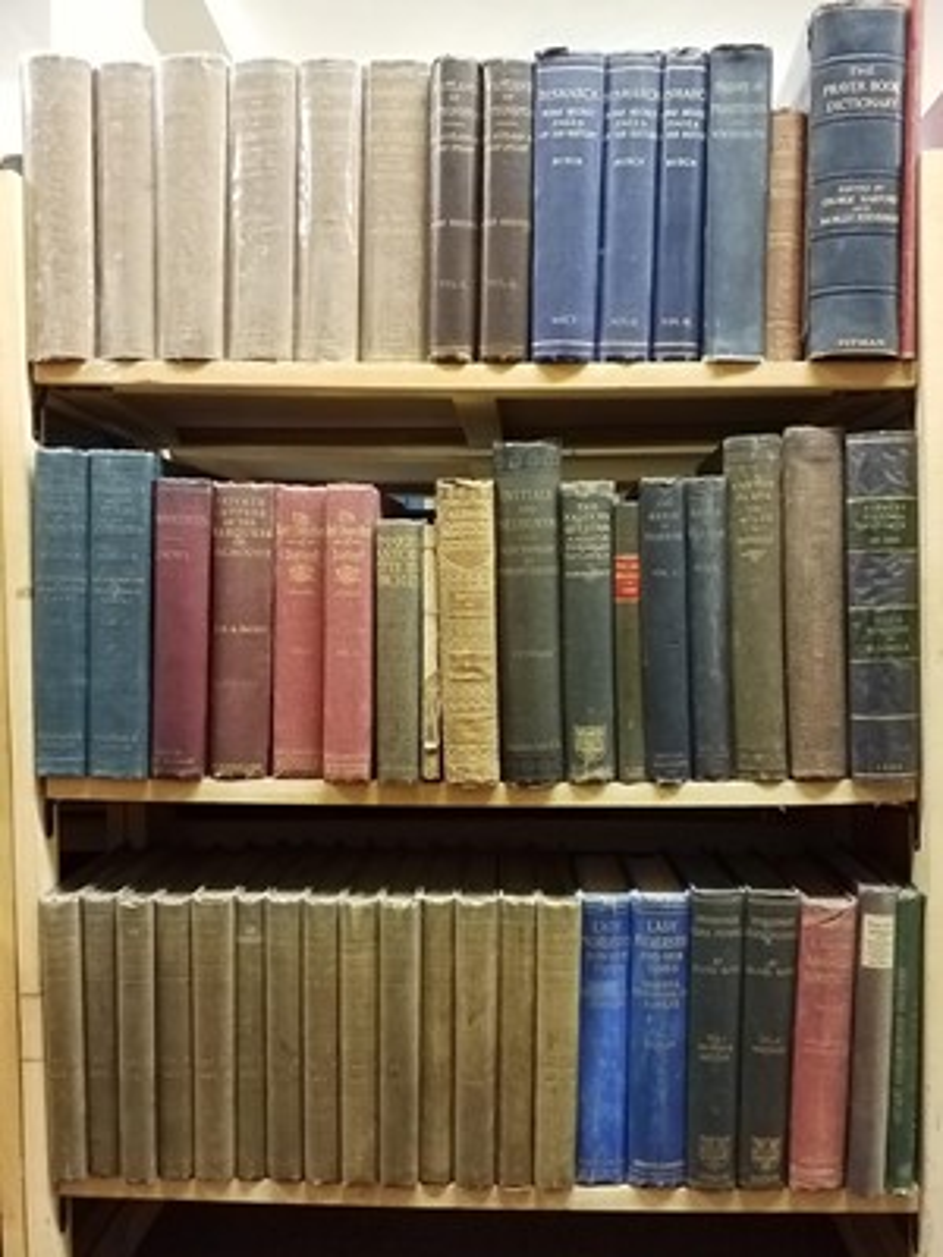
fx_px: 981
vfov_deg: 65.3
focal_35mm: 27
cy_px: 628
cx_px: 472
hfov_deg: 51.4
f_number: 1.9
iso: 500
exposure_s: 1/15
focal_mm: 3.6
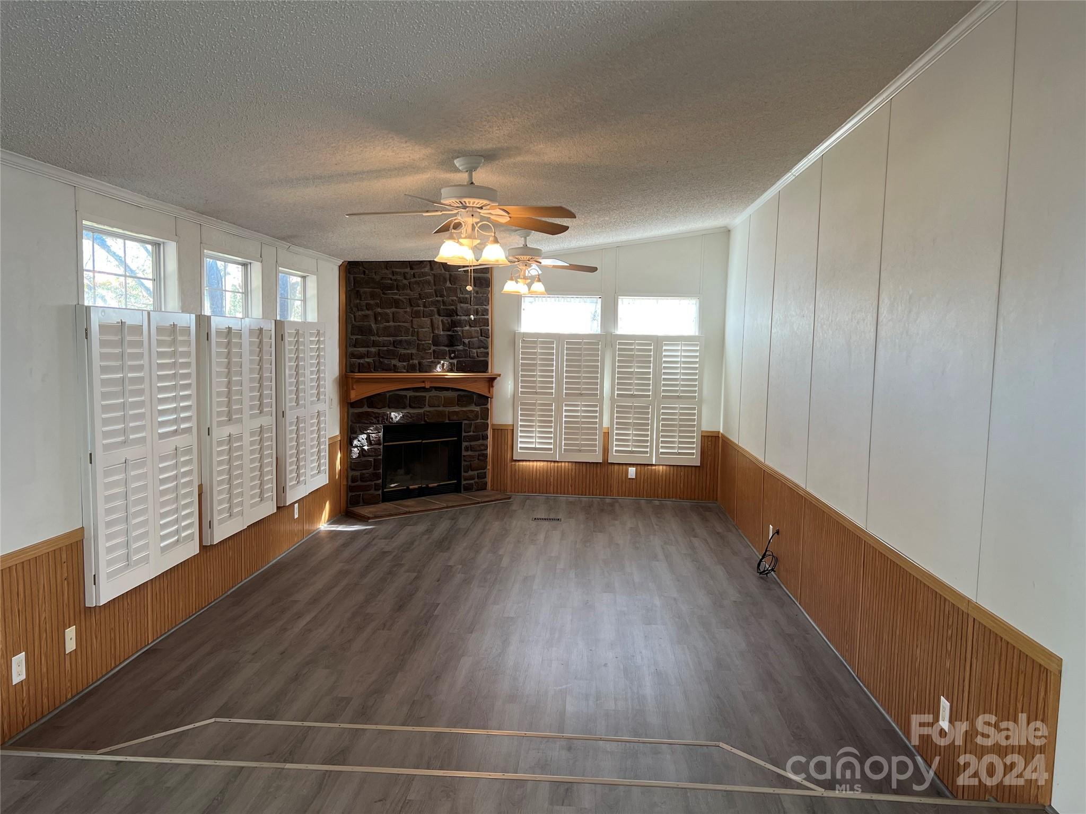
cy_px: 407
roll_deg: -0.9
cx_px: 543
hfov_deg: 67.3
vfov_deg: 53.1
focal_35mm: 26
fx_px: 816
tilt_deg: -5.1
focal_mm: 5.7
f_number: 1.5
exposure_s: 1/120
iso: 80
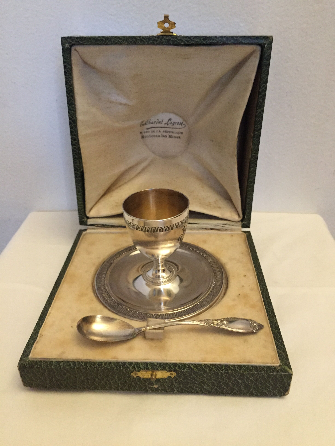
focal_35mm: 29
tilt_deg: -28.0
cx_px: 168
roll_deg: +0.0
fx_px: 374
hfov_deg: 48.2
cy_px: 223
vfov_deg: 61.7
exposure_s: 1/17
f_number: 2.2
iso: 320
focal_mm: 4.15
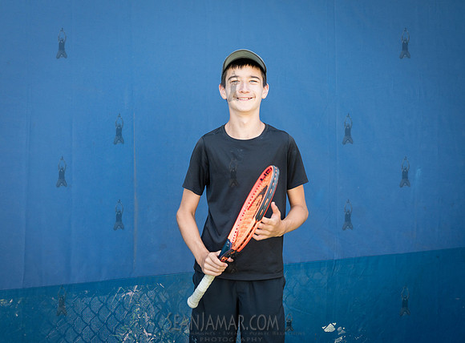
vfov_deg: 18.1
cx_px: 249
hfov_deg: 24.4
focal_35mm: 81
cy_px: 128
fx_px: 1077
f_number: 4.5
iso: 500
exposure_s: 1/250
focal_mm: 60
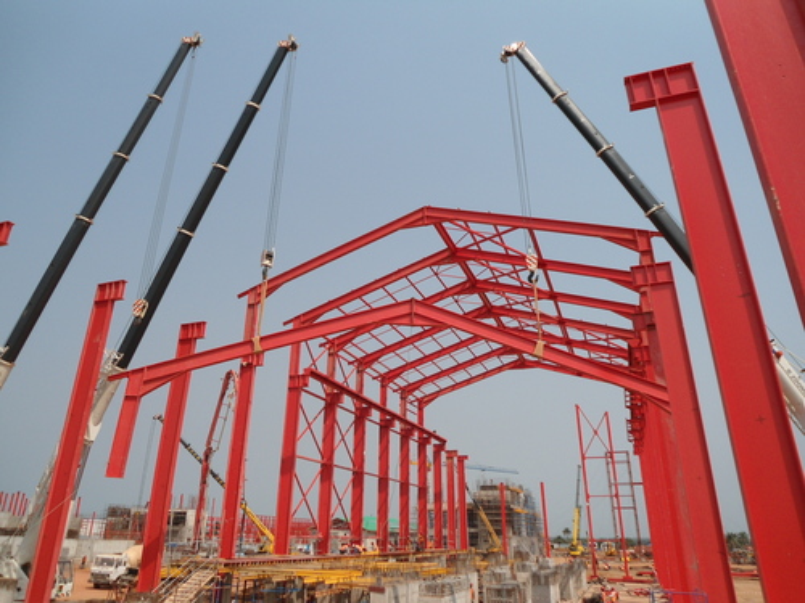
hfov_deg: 67.3
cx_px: 402
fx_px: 605
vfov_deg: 53.1
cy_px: 302
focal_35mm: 26
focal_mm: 4.7
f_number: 8
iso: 80
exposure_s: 1/200
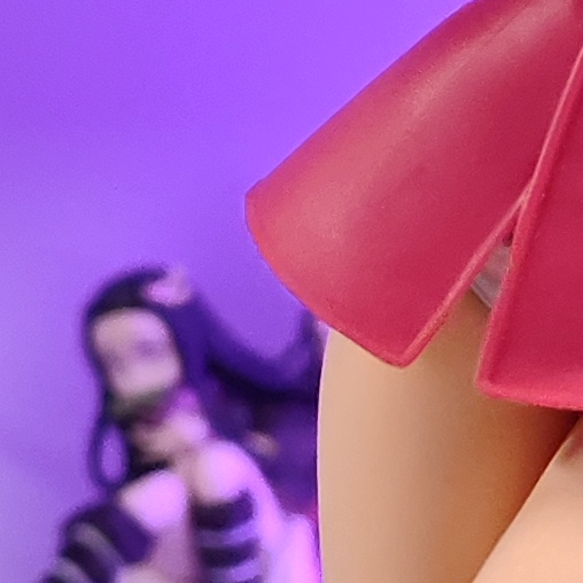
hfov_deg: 3.8
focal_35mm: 454
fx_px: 8651
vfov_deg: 3.9
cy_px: 521
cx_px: 845
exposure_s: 1/25
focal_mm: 7.48
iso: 800
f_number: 2.4
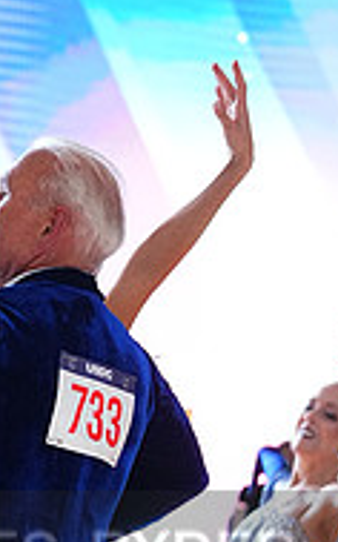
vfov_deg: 5.5
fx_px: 5664
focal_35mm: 384
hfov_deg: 3.4
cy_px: 588
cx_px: -53
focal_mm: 123
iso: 2500
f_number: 4
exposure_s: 1/400
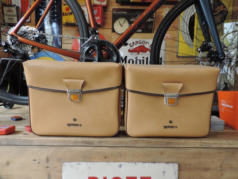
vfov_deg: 56.8
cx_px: 119
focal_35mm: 24
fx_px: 165
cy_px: 90
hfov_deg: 71.6
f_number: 3
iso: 110
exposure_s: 1/30
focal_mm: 4.3
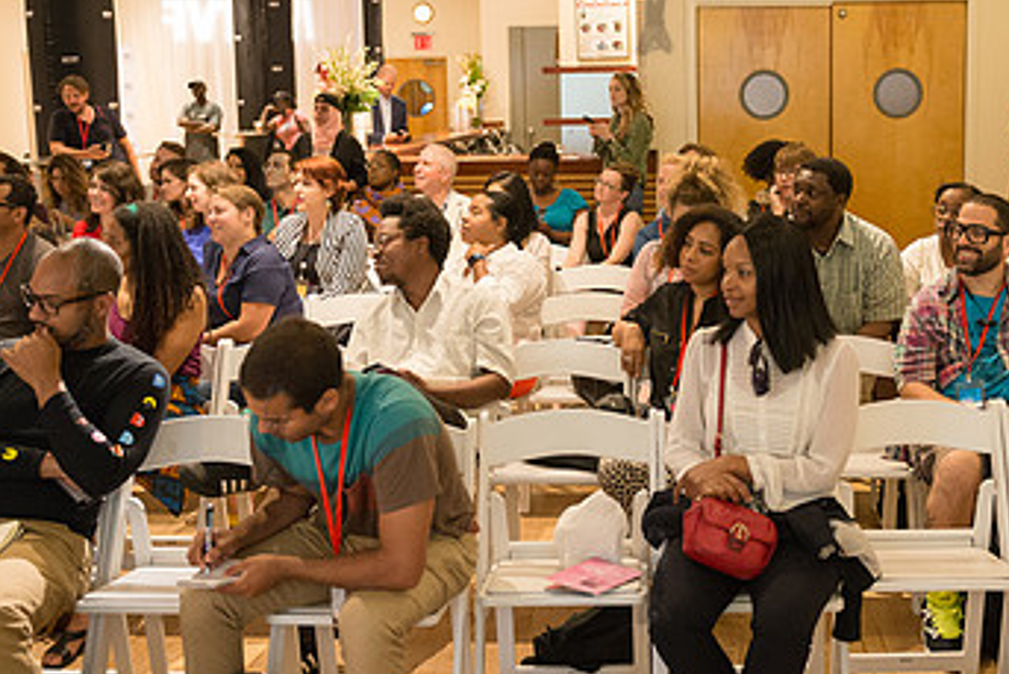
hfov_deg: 39.9
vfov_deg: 27.5
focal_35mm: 49
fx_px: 1374
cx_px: 653
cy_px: 287
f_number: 2.8
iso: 4000
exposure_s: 1/200
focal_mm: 29
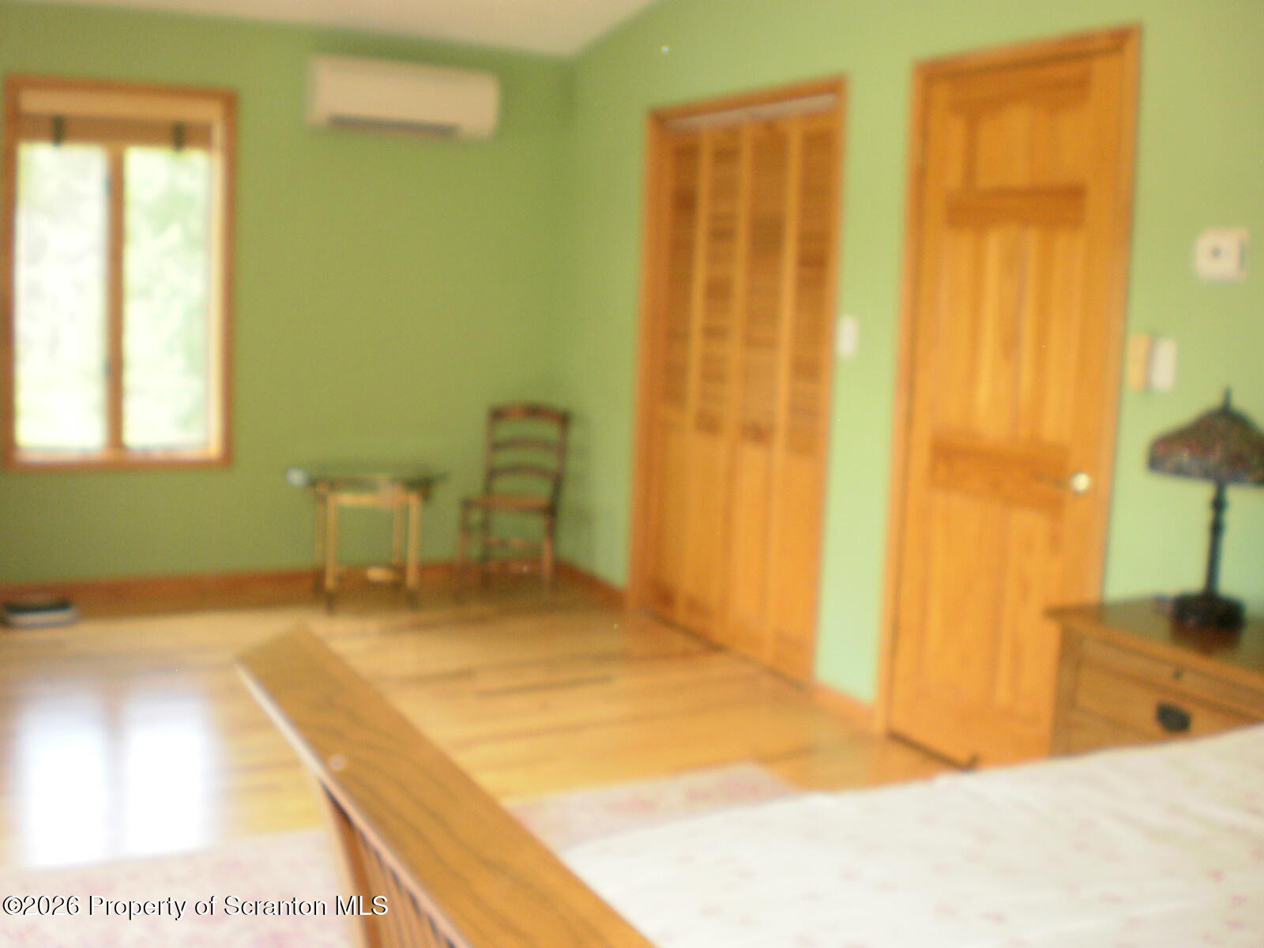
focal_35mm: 36
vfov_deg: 39.7
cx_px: 632
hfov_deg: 51.4
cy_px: 474
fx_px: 1315
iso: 160
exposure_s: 1/30
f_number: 3.1
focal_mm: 6.3
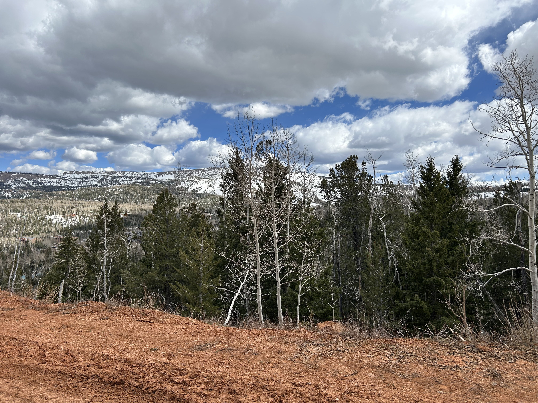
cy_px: 202
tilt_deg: +1.7
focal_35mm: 26
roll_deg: -0.7
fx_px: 404
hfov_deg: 67.3
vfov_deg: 53.1
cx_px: 269
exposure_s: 1/5076
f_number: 1.5
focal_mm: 5.7
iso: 50
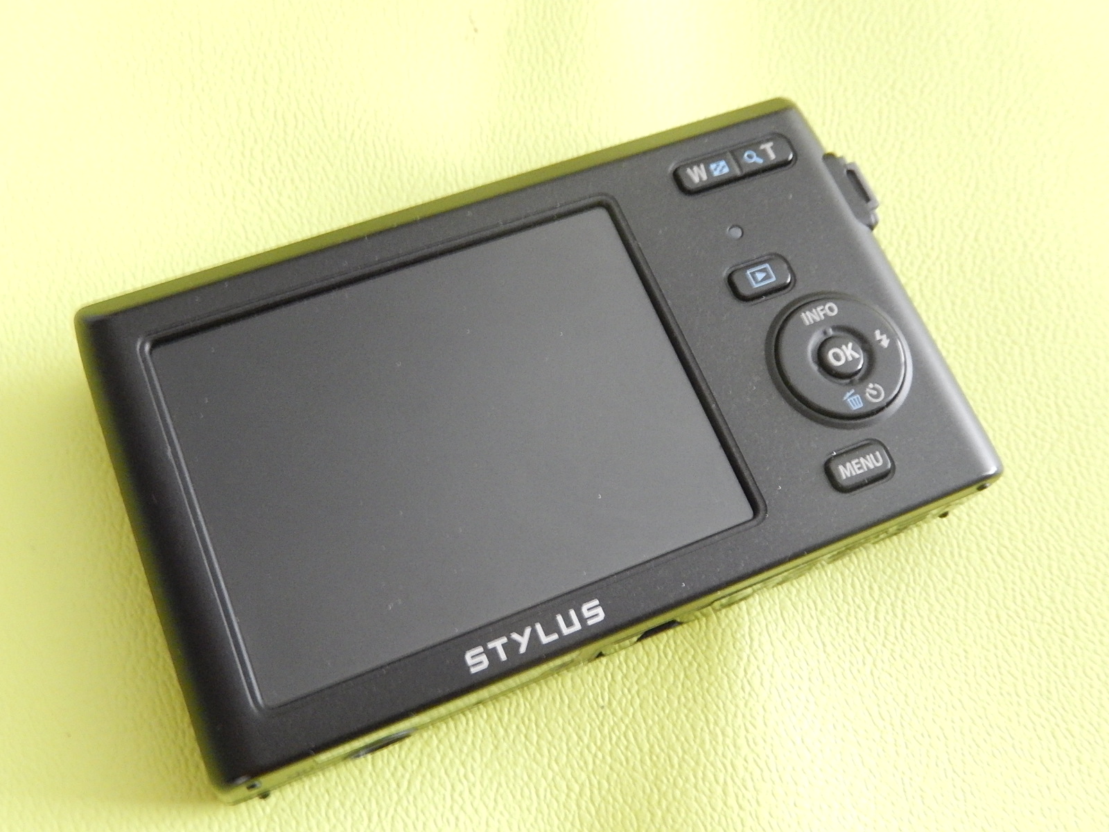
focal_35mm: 36
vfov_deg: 39.7
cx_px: 554
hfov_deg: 51.4
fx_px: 1153
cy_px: 416
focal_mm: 6.5
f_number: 4
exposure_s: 1/6
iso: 800
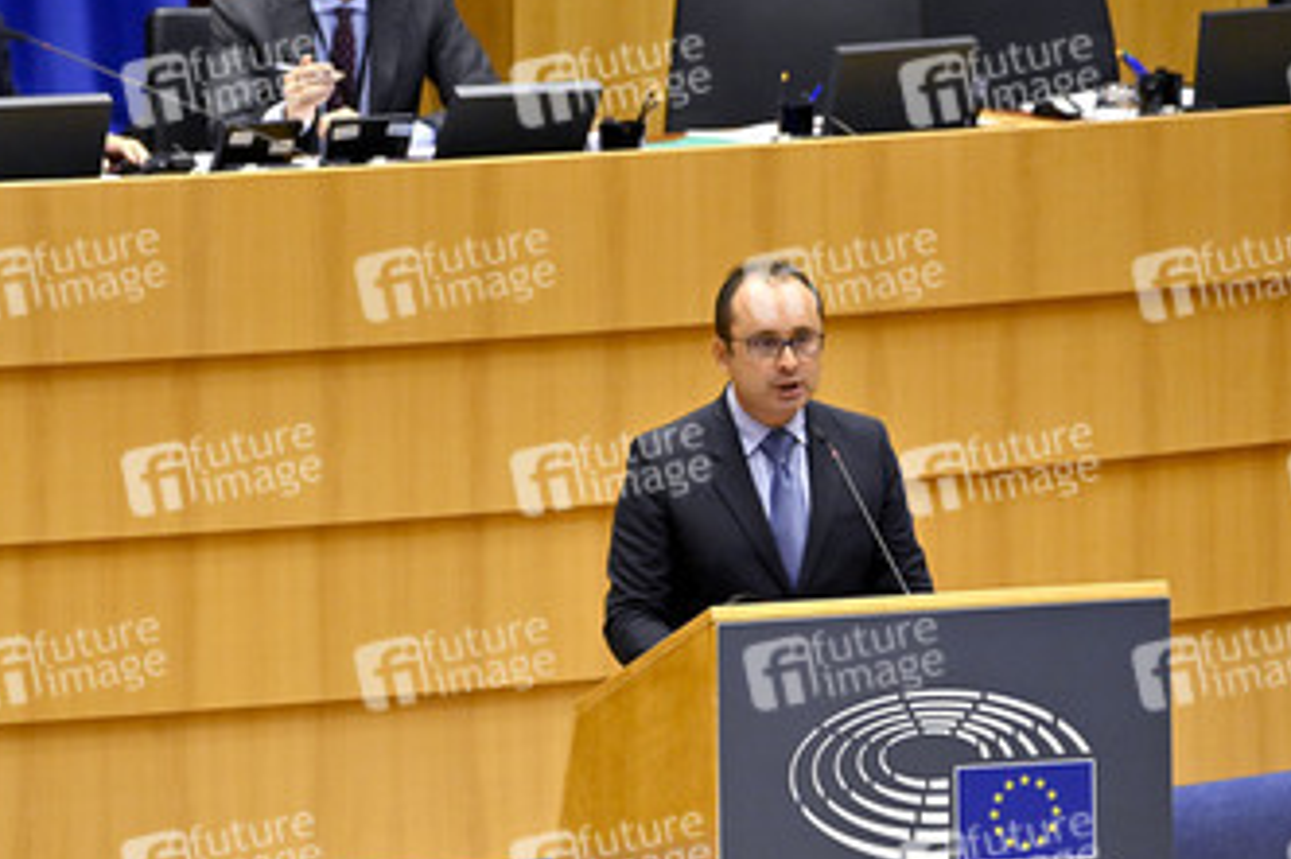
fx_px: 18996
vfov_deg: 2.6
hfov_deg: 3.9
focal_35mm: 530
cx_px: 507
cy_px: 373
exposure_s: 1/500
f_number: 6
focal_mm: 390
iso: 4000
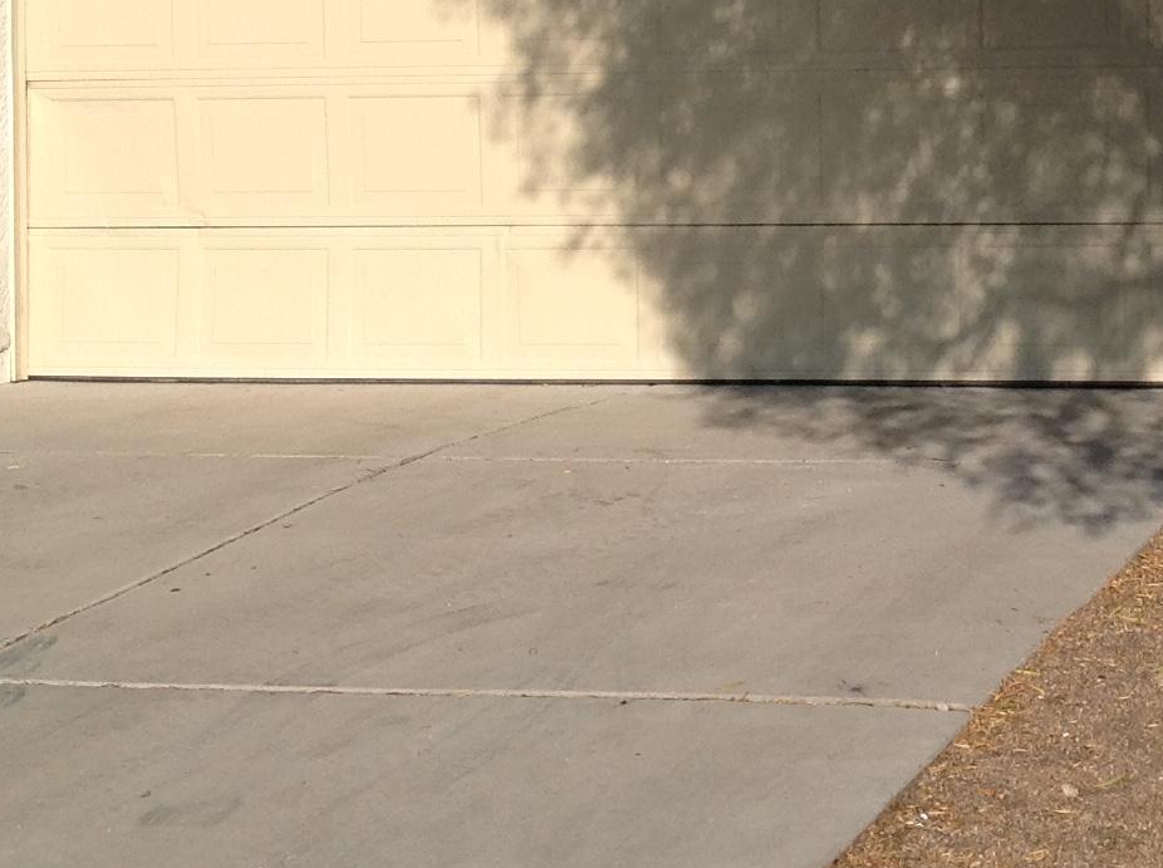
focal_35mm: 98
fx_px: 3287
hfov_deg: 19.3
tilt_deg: +1.5
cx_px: 1256
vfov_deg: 14.9
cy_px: 65
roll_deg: +0.3
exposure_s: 1/2519
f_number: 2.4
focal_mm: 4.28
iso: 50
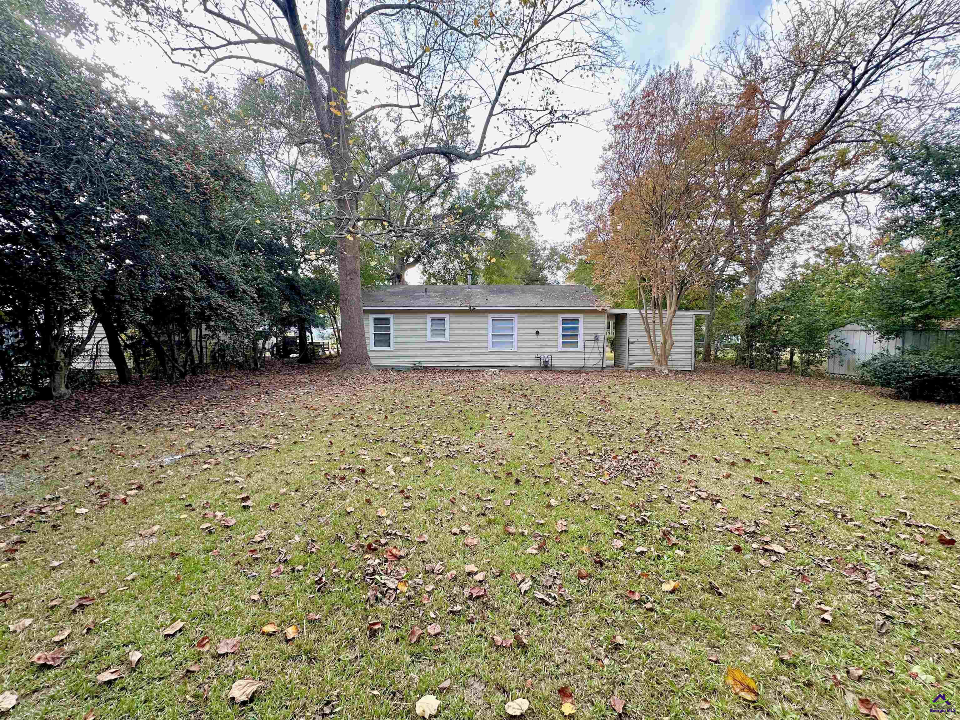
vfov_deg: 85.7
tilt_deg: -2.9
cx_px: 480
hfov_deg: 102.1
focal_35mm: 14
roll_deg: +0.0
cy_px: 360
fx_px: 388
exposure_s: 1/163
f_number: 2.2
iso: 40
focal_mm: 2.22
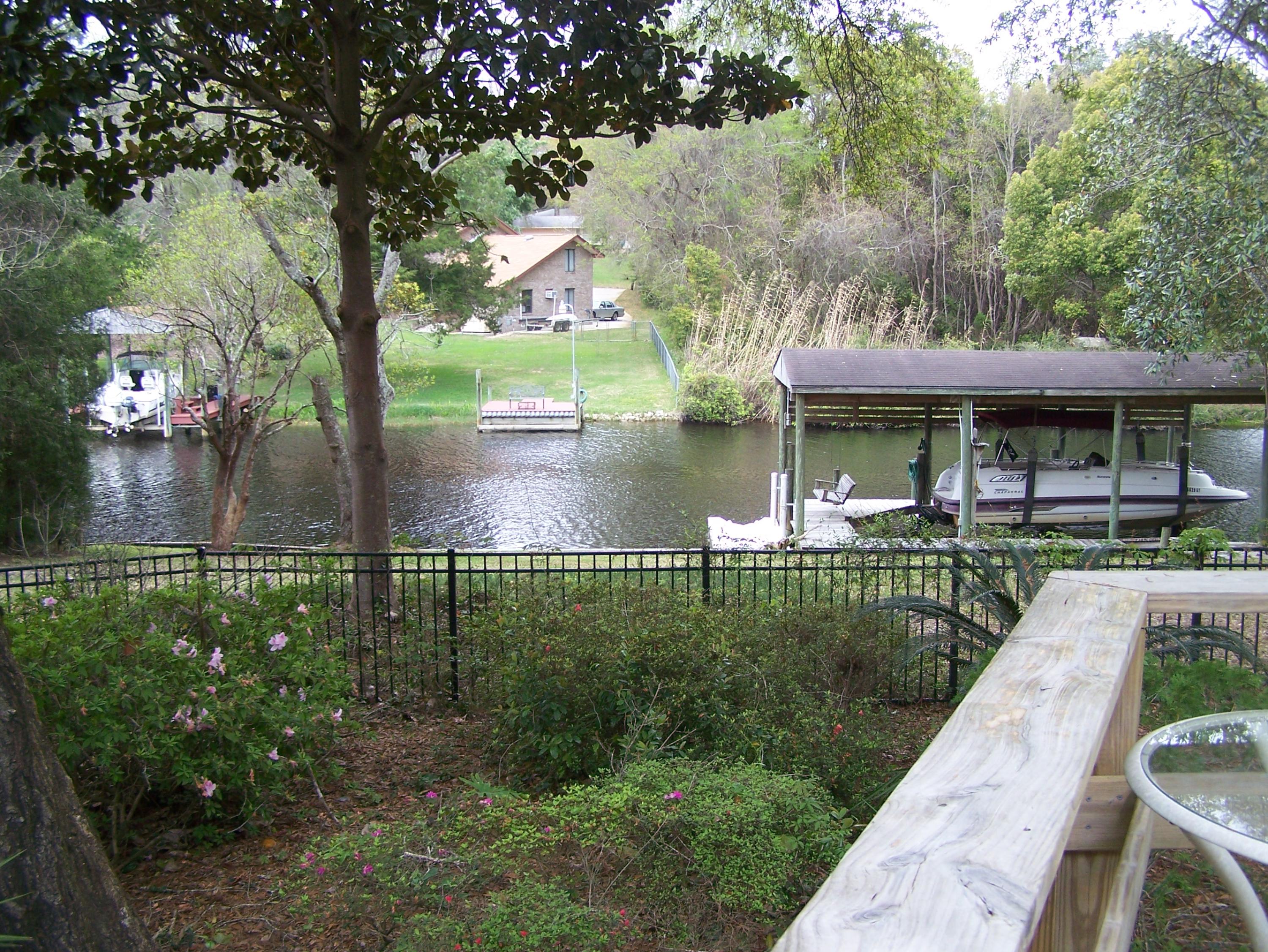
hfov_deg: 48.9
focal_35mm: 38
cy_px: 476
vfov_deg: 37.8
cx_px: 634
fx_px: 1393
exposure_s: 1/200
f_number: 2.8
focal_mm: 6.3
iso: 80
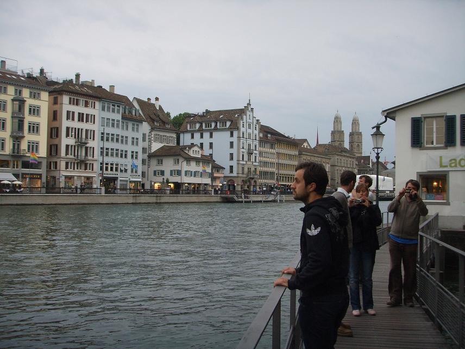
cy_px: 174
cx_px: 232
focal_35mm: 39
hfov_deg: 47.9
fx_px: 524
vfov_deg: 36.8
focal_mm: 6.6
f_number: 3.5
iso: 100
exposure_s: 1/90
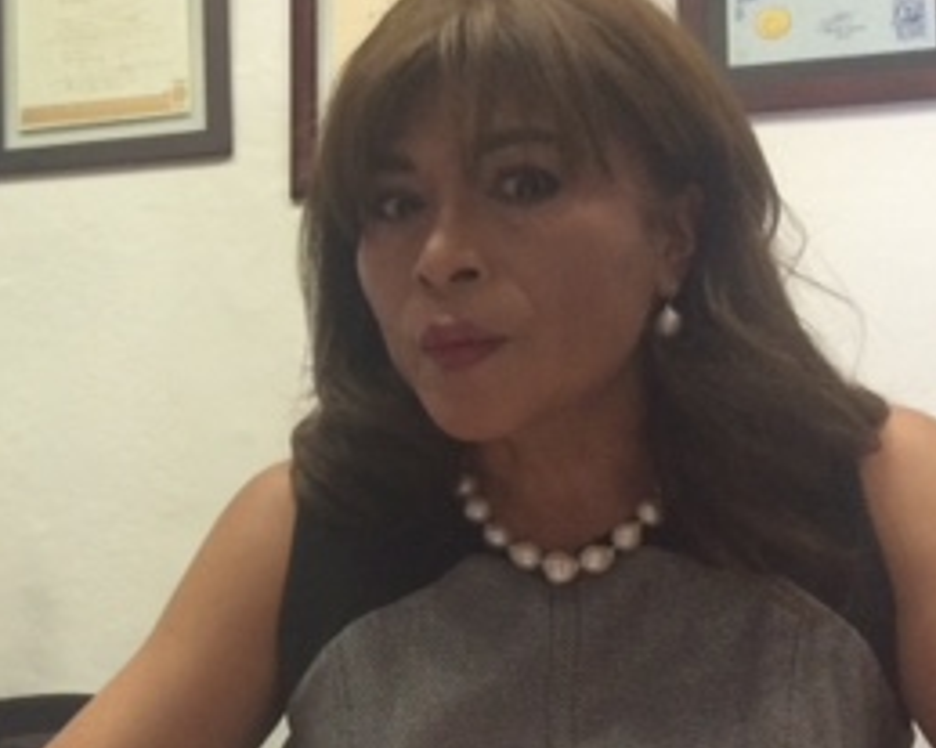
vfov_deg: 21.8
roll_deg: -0.6
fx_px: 1938
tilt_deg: +7.0
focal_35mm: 70
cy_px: 430
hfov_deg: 26.0
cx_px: 40
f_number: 2.2
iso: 200
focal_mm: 4.15
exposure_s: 1/30
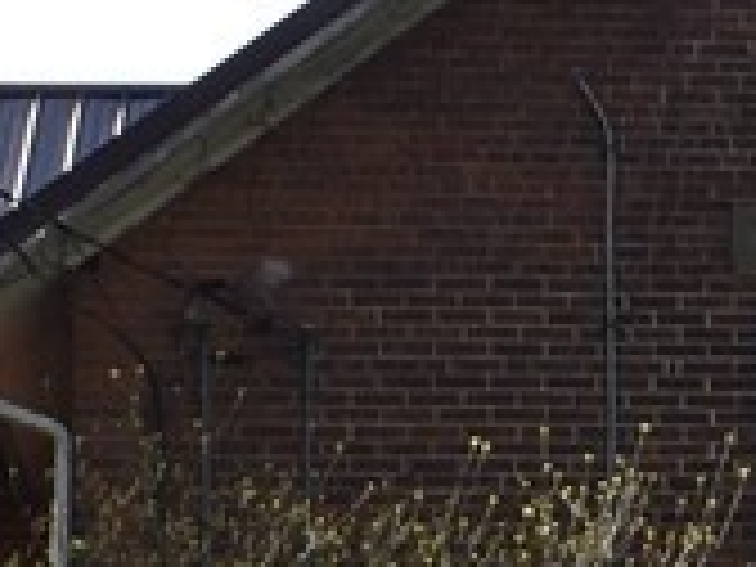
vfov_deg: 8.6
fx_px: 3669
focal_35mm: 168
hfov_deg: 11.7
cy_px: 830
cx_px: 709
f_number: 8
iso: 200
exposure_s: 1/250
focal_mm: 18
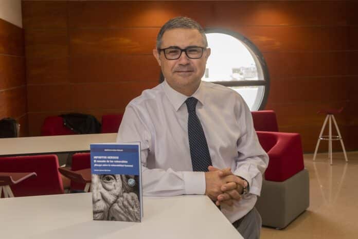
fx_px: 378
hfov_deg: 50.7
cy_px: 120
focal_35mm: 38
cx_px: 179
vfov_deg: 35.1
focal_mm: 38
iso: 1250
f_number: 6.3
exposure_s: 1/160
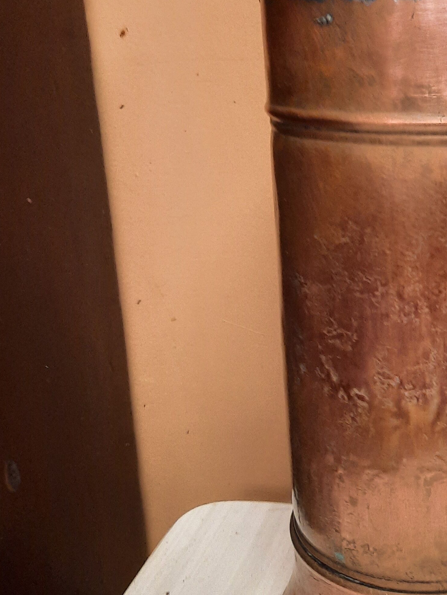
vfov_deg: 37.5
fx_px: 878
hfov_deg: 27.2
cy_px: 275
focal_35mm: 51
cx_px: 430
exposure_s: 1/33
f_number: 2
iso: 320
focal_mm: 4.6
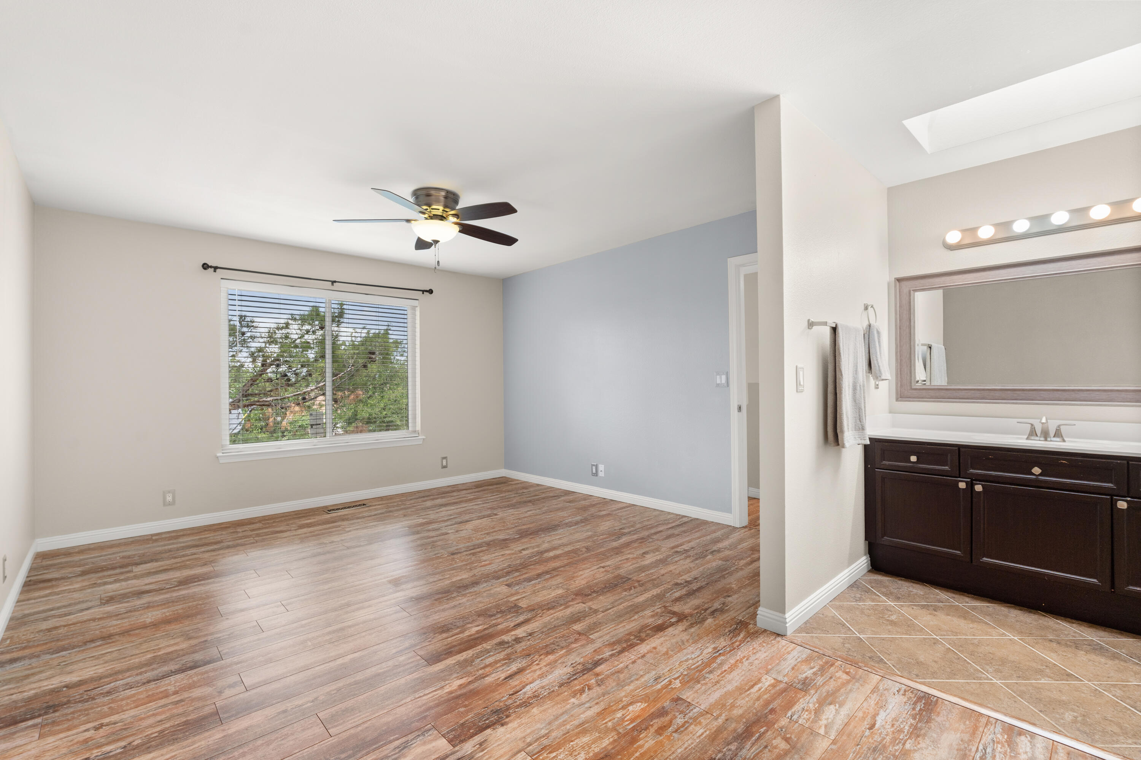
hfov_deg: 95.0
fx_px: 523
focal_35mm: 16
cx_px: 570
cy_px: 380
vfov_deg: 72.1
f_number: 8
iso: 320
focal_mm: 16.5
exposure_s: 1/1.67
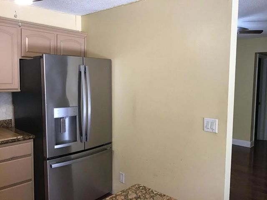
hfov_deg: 58.4
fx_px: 239
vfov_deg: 45.4
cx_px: 134
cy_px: 100
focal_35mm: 31
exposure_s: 1/30
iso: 100
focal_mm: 3.3
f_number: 2.4
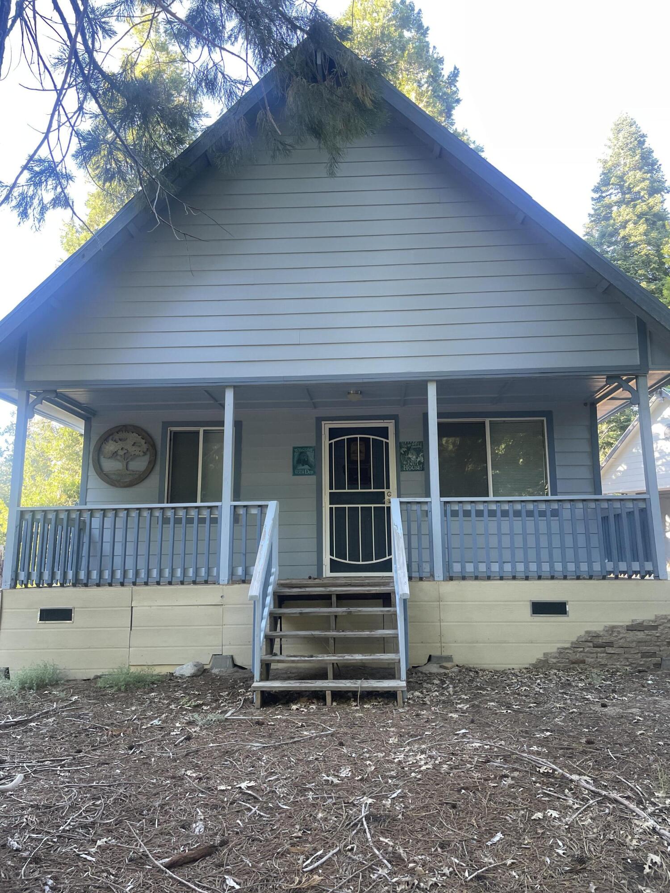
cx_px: 335
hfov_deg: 53.1
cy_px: 446
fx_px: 671
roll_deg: -0.8
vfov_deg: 67.3
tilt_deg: +11.8
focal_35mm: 26
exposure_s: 1/121
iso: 100
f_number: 1.6
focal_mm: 4.2
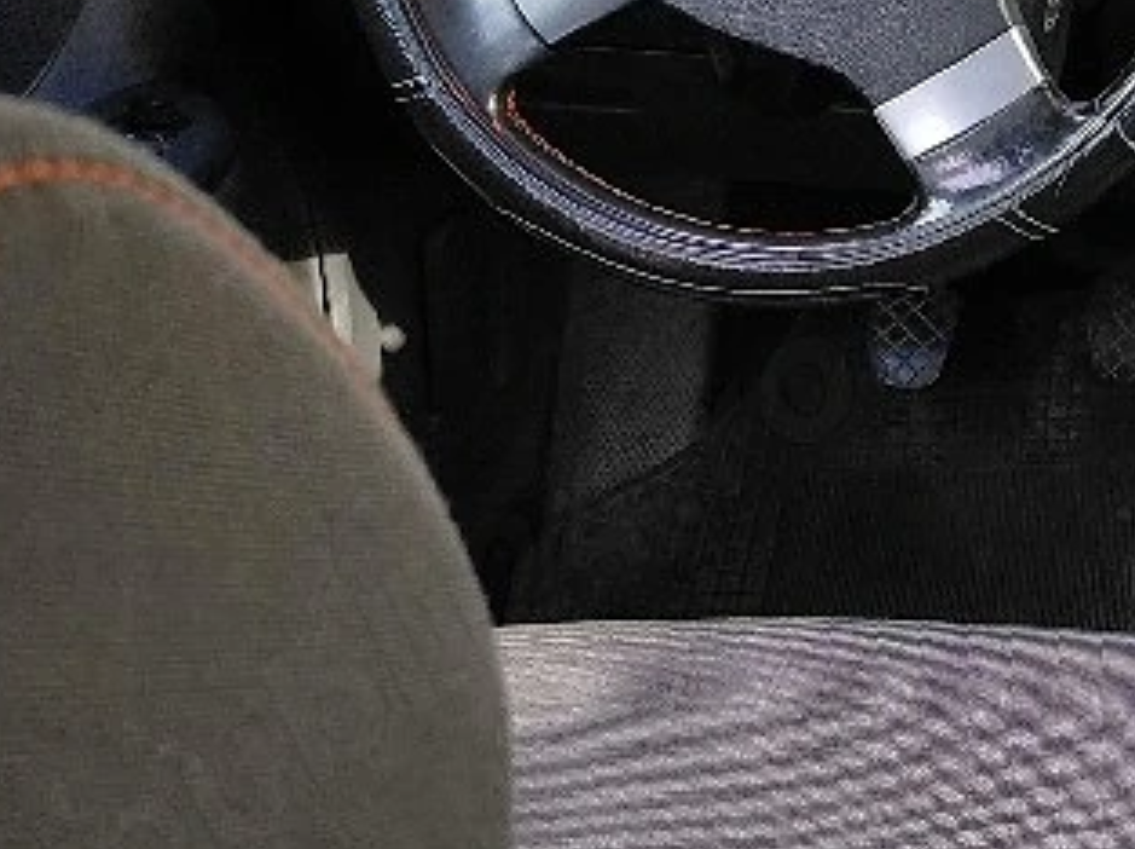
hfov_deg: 21.1
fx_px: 2620
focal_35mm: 80
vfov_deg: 17.2
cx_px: 1646
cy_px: -294
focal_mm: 4.69
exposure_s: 1/120
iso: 100
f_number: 1.8
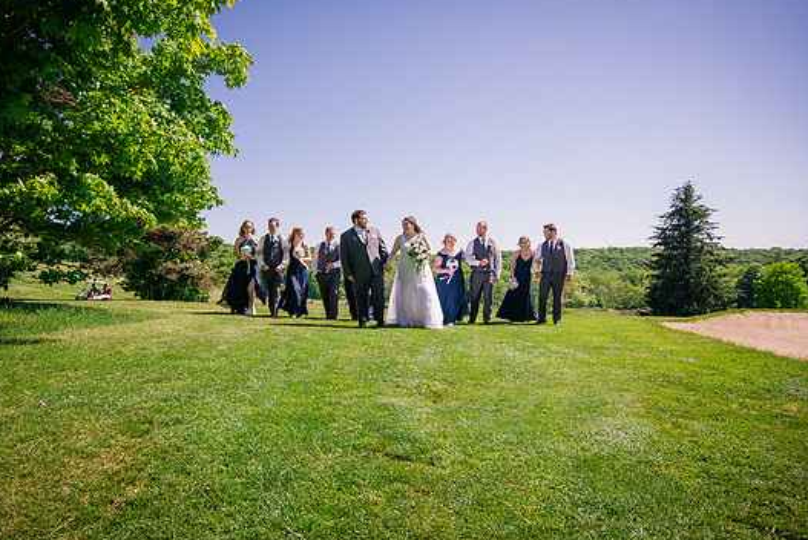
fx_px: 494
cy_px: 262
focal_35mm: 22
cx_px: 385
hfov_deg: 78.5
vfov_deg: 57.3
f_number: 9
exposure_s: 1/640
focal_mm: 20
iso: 250
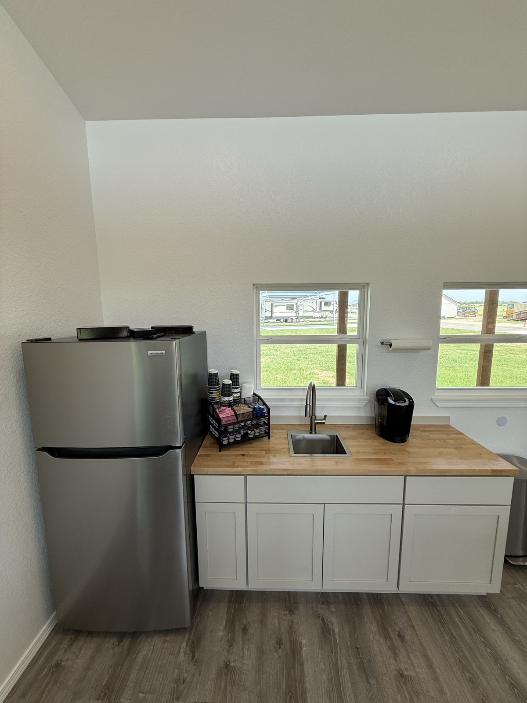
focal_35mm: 14
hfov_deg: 85.7
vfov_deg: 102.1
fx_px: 284
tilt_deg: -7.1
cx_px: 264
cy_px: 352
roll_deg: +1.2
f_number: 2.2
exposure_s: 1/183
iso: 64
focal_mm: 2.22
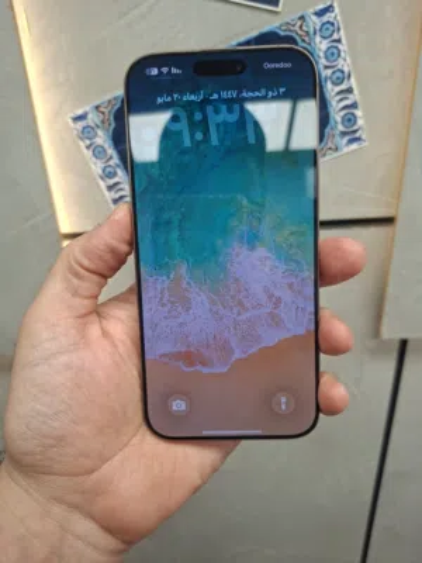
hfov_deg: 58.9
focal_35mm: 23
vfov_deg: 73.9
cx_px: 211
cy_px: 282
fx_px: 374
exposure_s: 1/100
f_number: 1.8
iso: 125
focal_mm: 5.54
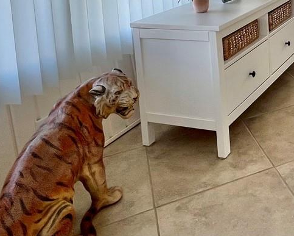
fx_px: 366
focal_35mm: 42
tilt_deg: -3.2
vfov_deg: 30.0
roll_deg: +3.5
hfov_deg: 38.0
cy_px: -54
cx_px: 306
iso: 40
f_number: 1.8
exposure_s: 1/99
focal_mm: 1.57
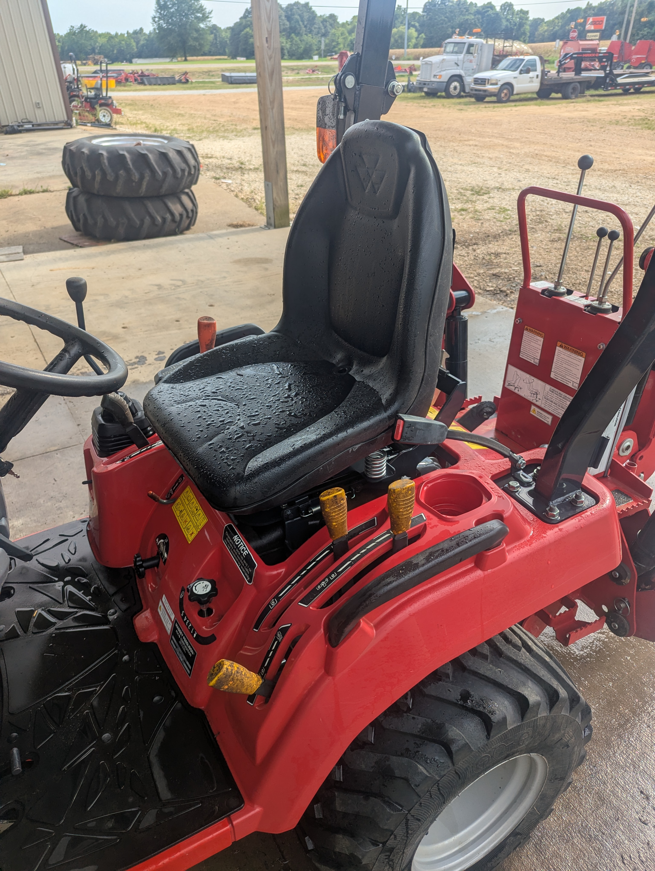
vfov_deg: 71.5
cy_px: 436
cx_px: 328
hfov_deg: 56.9
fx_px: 604
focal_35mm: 24
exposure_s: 1/906
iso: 40
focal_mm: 6.81
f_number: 1.85
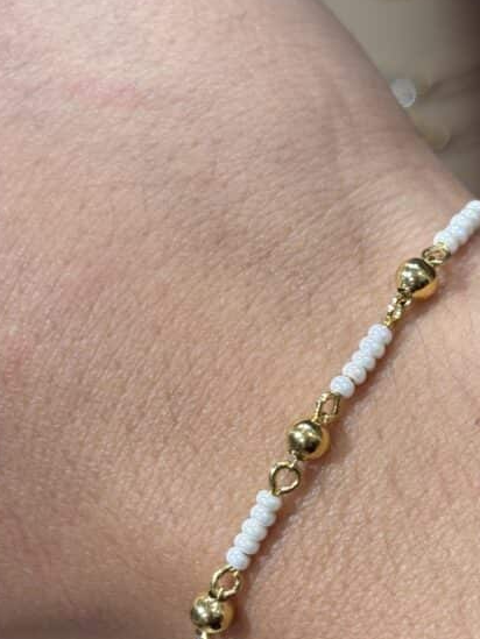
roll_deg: +11.1
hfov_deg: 15.1
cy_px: 414
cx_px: 433
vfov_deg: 20.2
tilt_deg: -39.1
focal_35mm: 97
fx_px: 1793
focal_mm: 5.96
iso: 32
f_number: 1.6
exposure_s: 1/50
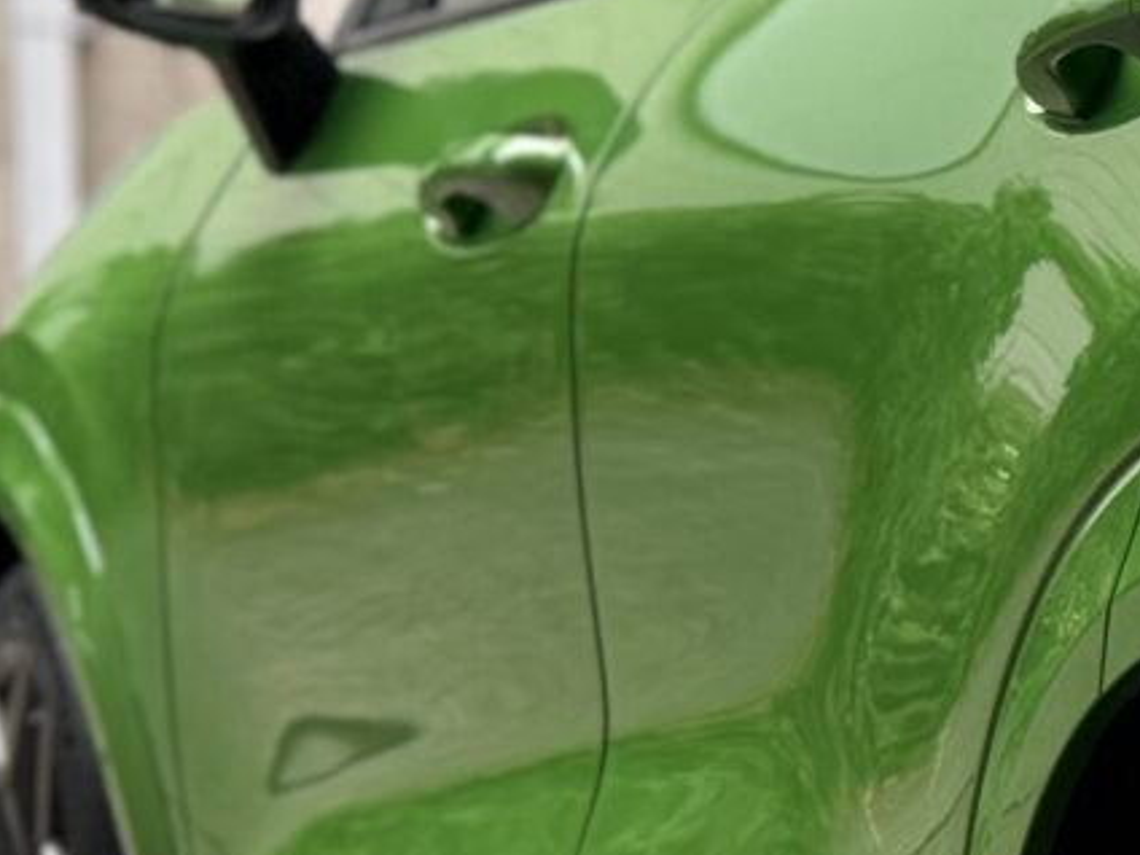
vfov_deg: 10.2
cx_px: 2576
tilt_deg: -4.2
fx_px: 4775
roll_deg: -1.0
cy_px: 745
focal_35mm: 145
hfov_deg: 11.6
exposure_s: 1/909
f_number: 1.78
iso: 100
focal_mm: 6.76
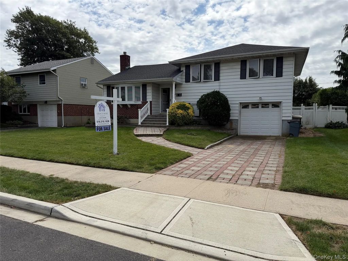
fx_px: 241
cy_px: 130
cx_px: 174
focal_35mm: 24
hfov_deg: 71.6
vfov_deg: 56.8
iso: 100
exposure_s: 1/9091
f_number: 1.78
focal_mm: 6.76
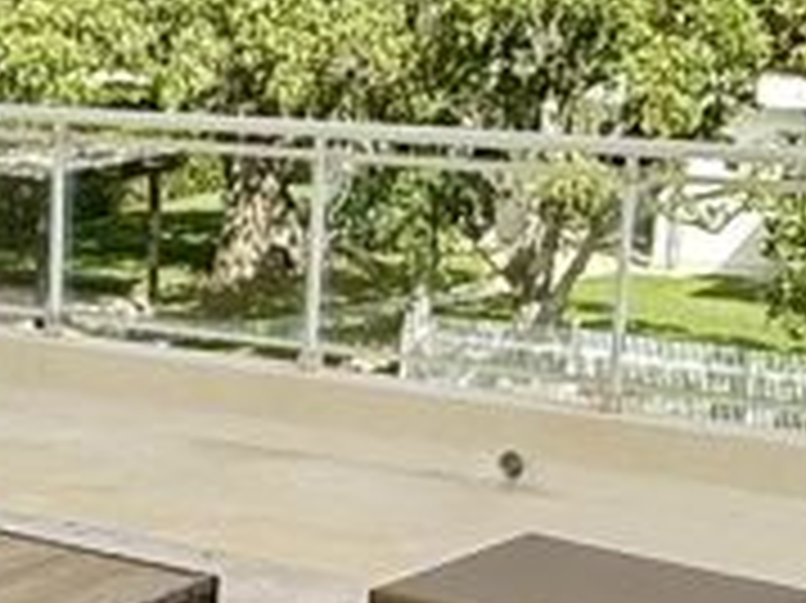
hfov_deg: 17.9
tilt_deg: -12.3
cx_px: -351
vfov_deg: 14.7
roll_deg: +0.7
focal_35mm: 100
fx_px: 2327
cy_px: 486
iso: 50
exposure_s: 1/1399
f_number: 2.2
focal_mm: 2.22
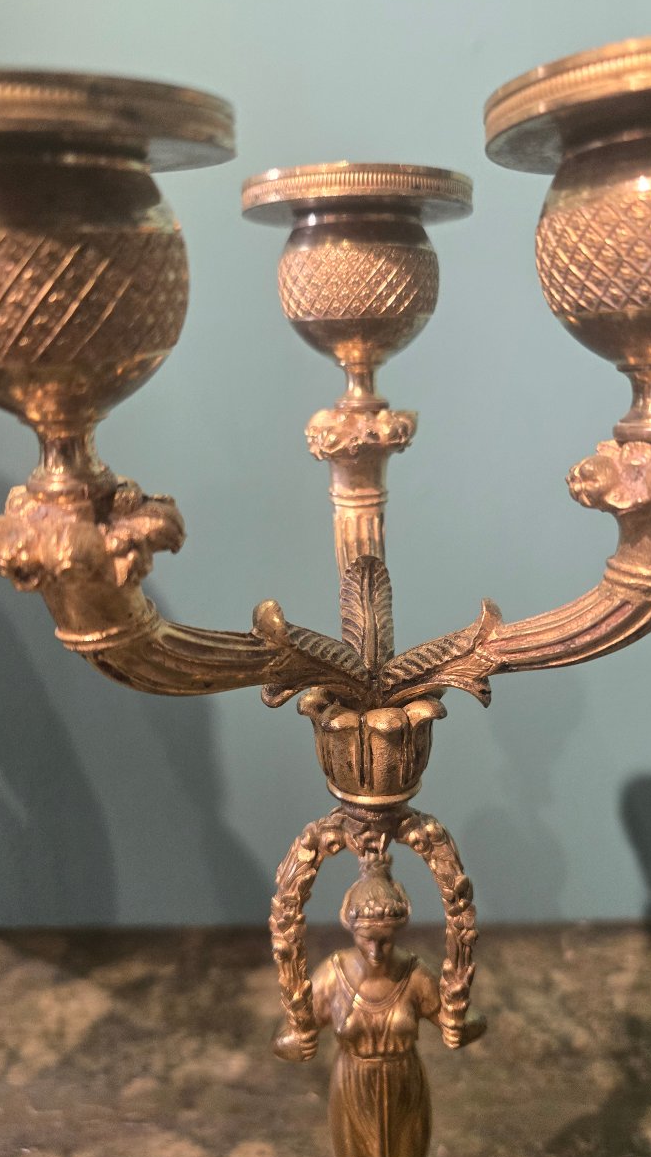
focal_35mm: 26
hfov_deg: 44.4
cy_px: 587
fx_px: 798
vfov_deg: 71.9
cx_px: 344
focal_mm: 5.4
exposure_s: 1/100
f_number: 1.8
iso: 500
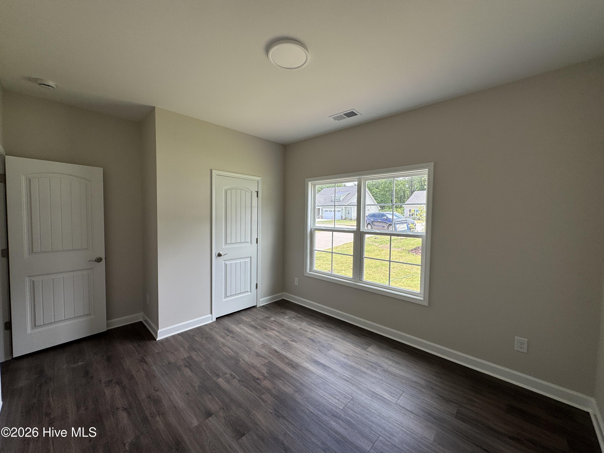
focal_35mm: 14
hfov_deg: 102.1
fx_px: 244
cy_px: 226
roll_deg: -0.6
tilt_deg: -1.7
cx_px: 302
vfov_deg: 85.7
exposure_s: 1/235
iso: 40
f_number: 2.2
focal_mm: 2.22
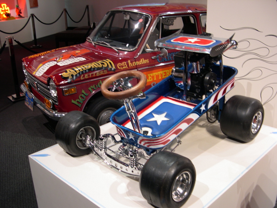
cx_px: 138
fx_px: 304
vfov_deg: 37.7
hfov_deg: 49.0
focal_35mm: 38
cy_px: 104
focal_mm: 8
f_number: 2.8
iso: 106
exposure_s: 1/4.6
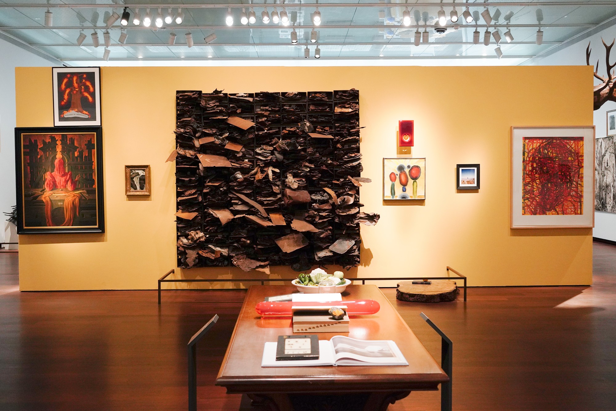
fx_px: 599
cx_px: 308
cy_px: 206
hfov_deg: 54.4
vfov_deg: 37.9
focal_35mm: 35
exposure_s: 1/100
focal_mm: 35
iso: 3200
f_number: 5
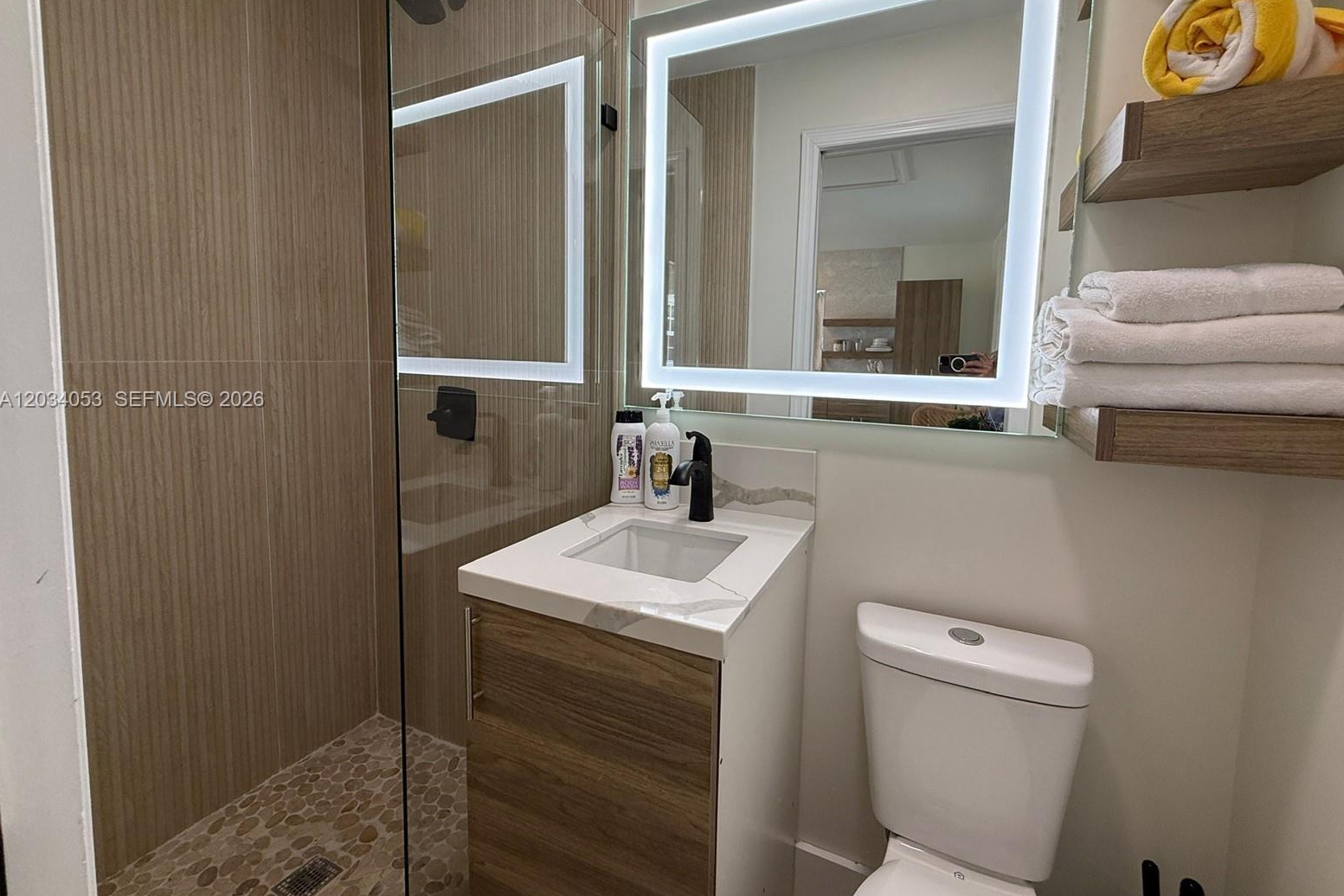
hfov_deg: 100.4
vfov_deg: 77.1
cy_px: 401
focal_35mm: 15
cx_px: 687
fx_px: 560
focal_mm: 2.22
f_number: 2.2
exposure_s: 1/120
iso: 80
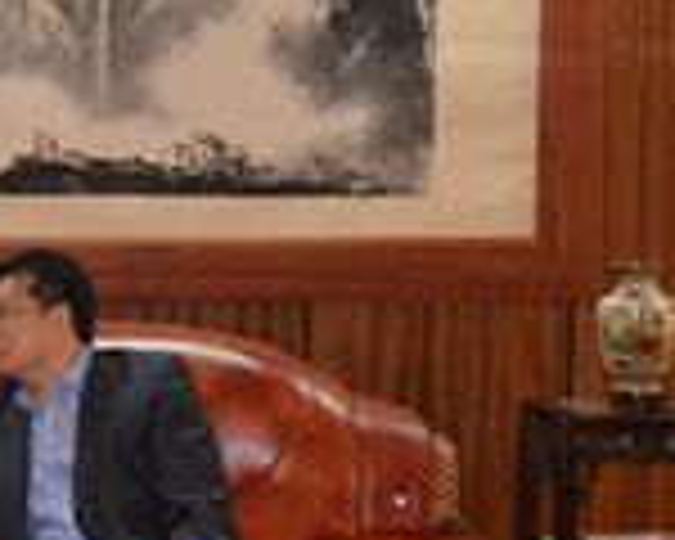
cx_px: -284
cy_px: 245
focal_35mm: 134
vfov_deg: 11.5
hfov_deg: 13.7
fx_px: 2677
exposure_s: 1/60
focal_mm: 26
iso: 3200
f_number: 4.2
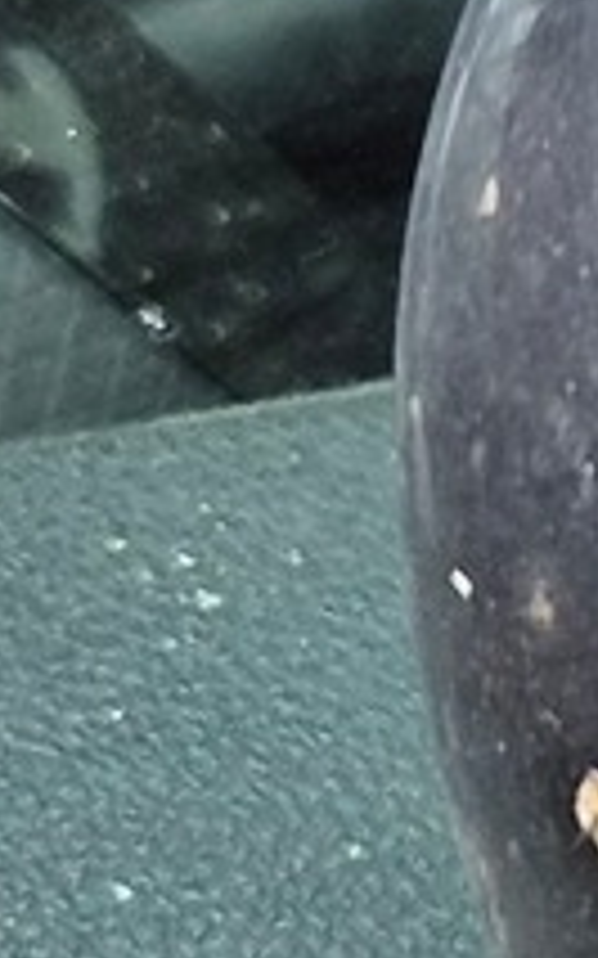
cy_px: 454
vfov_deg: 9.1
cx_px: 2693
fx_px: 6028
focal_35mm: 231
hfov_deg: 4.9
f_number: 1.8
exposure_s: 1/180
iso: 50
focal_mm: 5.4
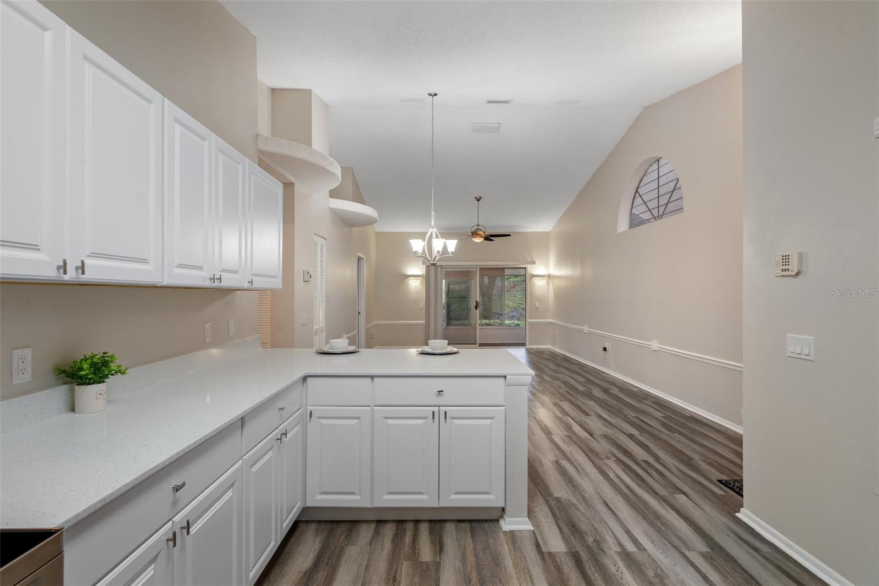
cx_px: 440
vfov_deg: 70.4
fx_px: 415
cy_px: 293
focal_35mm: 17
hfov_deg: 93.3
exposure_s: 3.2
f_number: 8
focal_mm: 17
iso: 320
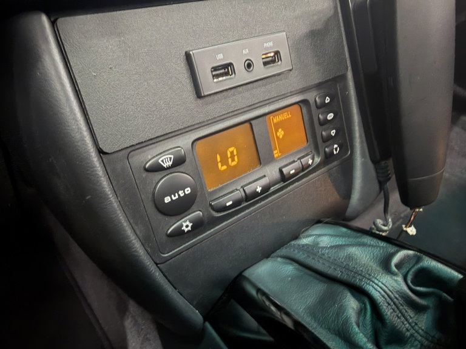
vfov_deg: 56.8
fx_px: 323
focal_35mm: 24
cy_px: 174
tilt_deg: -35.8
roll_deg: -0.1
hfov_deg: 71.6
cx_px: 233
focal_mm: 2.22
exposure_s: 1/6
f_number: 2.2
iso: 320
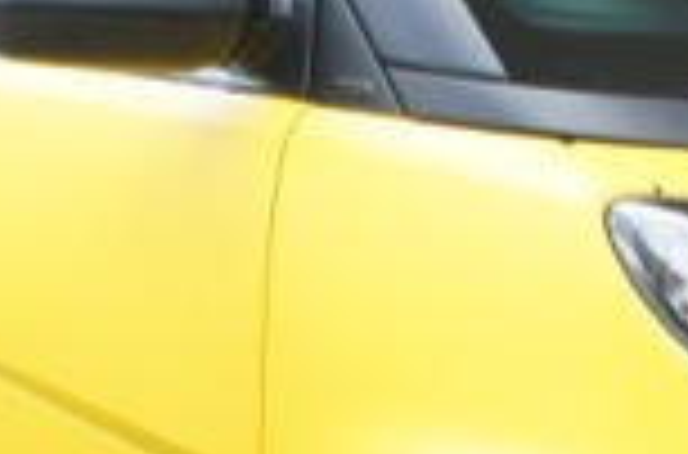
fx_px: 3746
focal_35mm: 197
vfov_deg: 6.9
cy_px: 506
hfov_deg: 10.4
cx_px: 755
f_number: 6.3
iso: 200
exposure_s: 1/125
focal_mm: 25
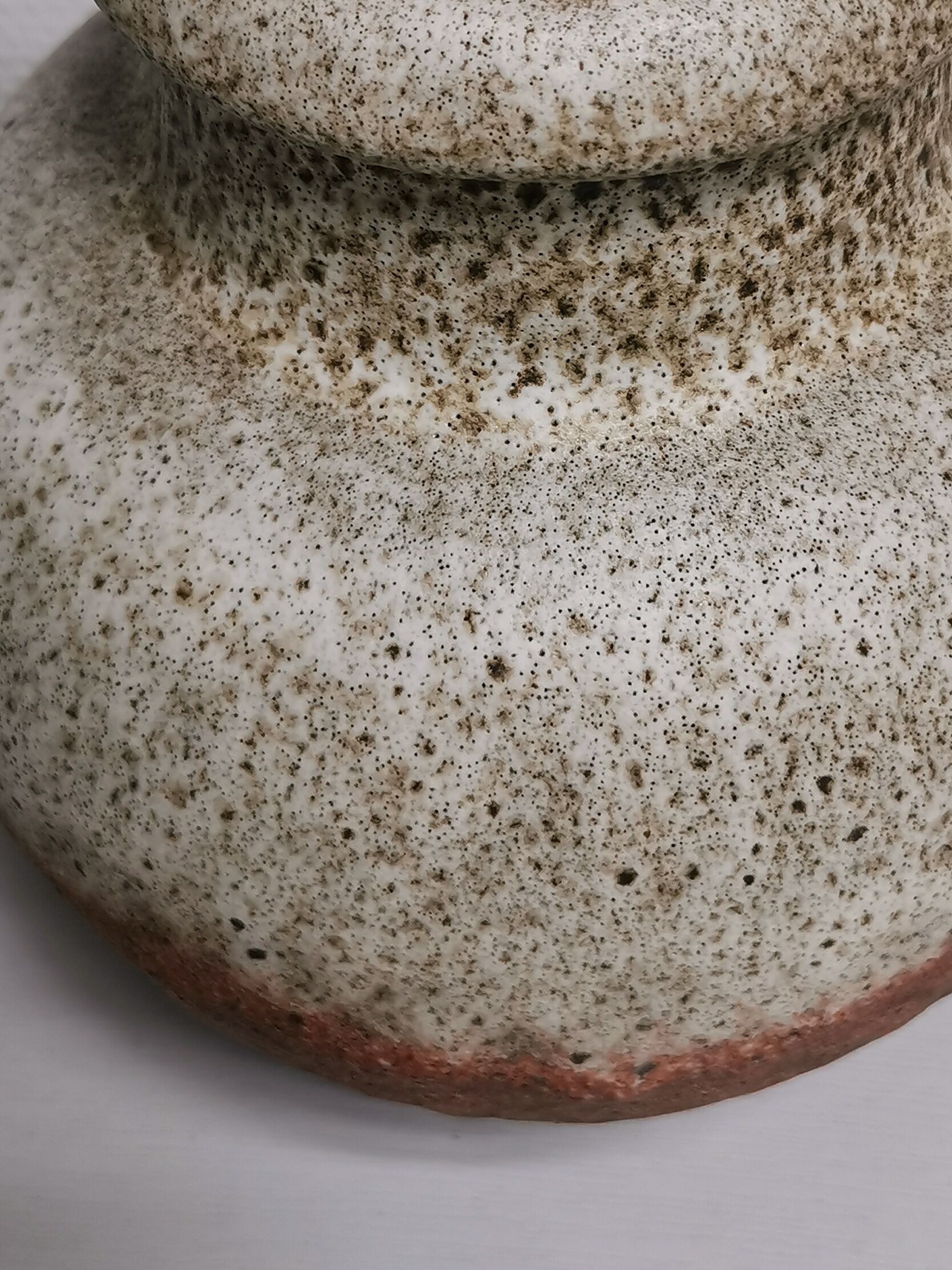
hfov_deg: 24.8
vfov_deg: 32.1
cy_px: 329
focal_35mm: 59
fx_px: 2164
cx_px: 570
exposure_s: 1/100
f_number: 1.8
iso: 160
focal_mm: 5.58
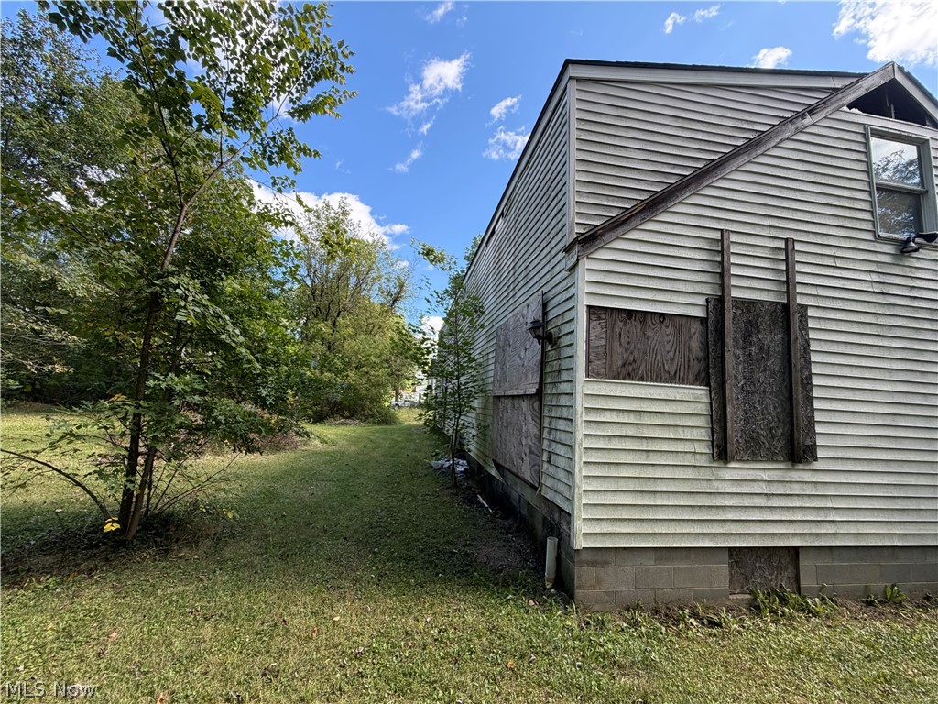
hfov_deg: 102.1
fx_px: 379
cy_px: 352
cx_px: 469
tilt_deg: +7.5
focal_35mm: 14
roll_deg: -2.4
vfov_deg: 85.7
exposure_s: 1/232
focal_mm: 2.22
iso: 50
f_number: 2.2
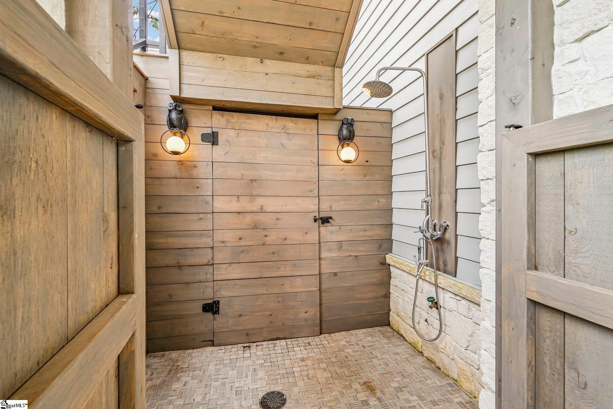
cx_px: 306
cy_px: 204
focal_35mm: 15
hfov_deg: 100.4
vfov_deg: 77.3
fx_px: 255
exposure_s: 1/30
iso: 320
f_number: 8
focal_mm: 10
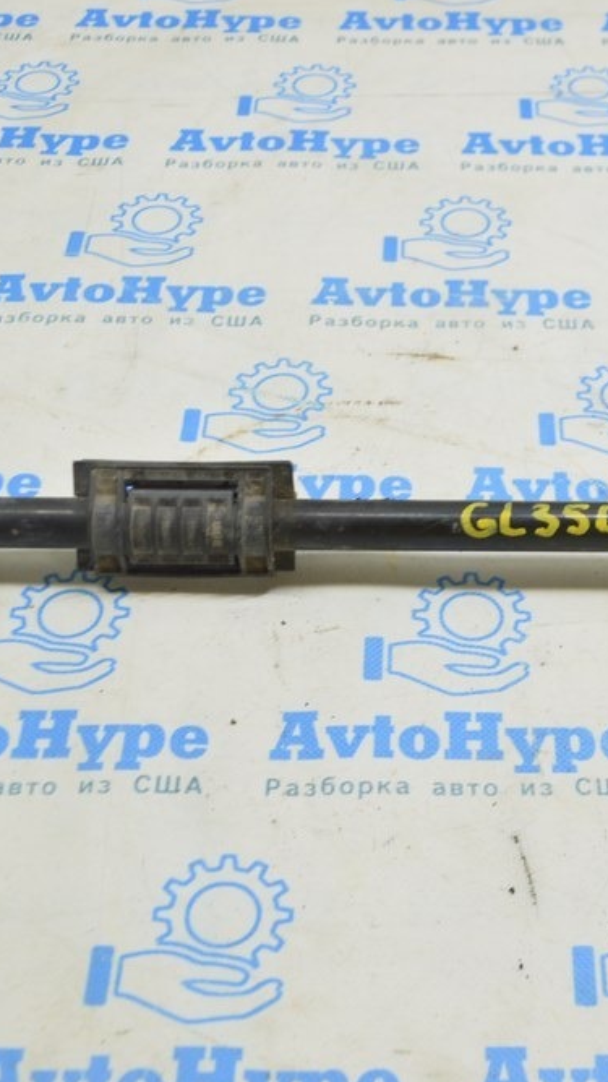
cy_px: 536
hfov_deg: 22.5
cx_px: 436
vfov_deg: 39.2
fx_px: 1520
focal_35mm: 53
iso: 400
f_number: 5.6
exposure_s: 1/20
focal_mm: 22
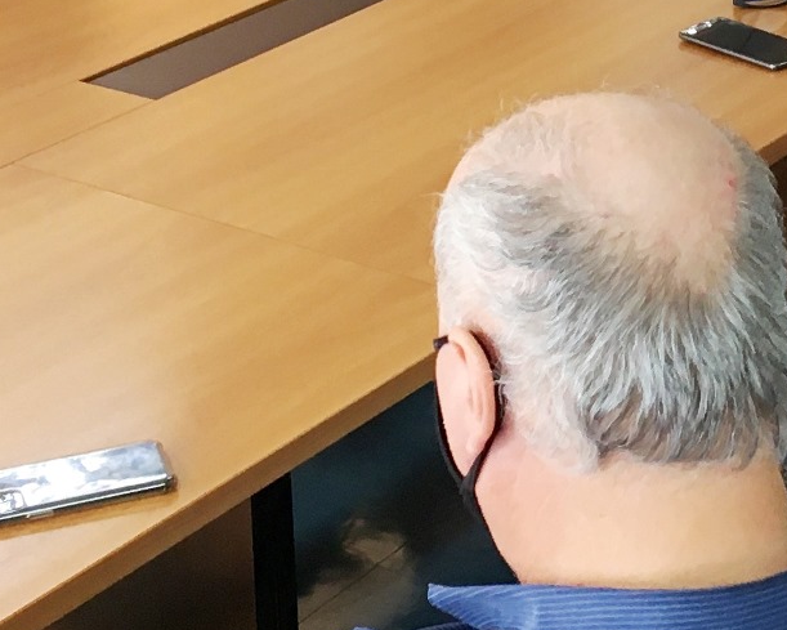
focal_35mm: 112
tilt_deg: -16.7
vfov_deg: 13.4
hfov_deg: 16.9
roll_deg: +0.6
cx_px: 692
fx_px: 2609
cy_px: -146
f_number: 2.2
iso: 50
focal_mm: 4.15
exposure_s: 1/30
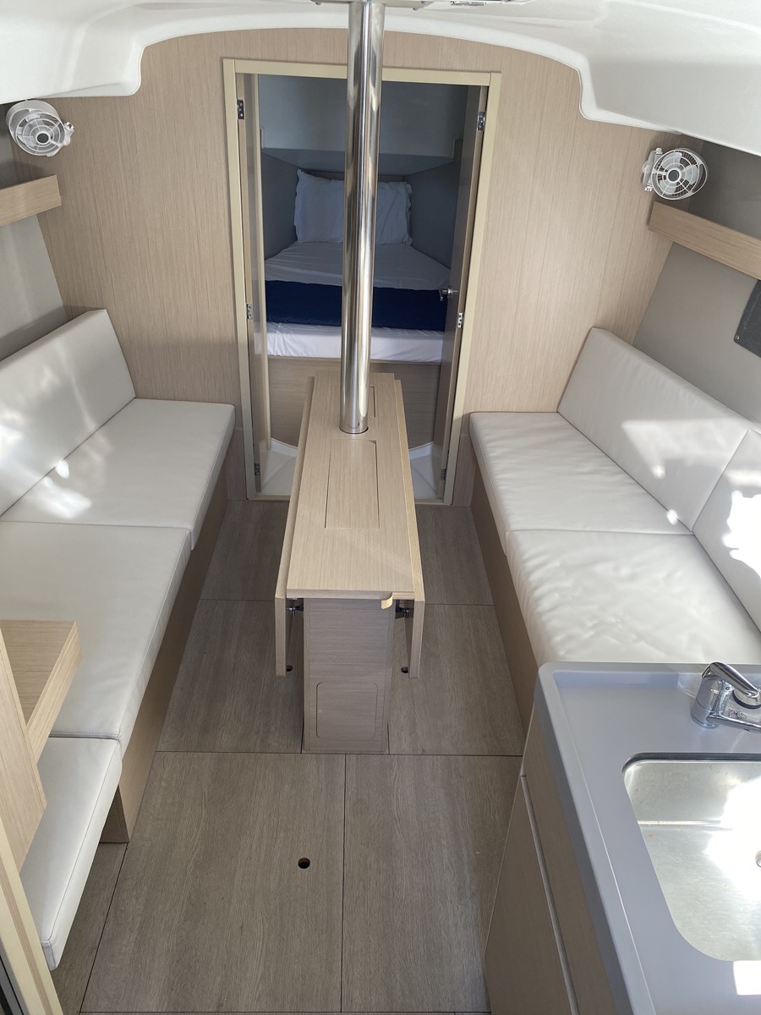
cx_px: 380
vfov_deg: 67.3
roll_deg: -2.9
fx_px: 762
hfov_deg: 53.1
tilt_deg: -29.5
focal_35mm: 26
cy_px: 508
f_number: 1.8
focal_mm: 4.25
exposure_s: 1/121
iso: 100
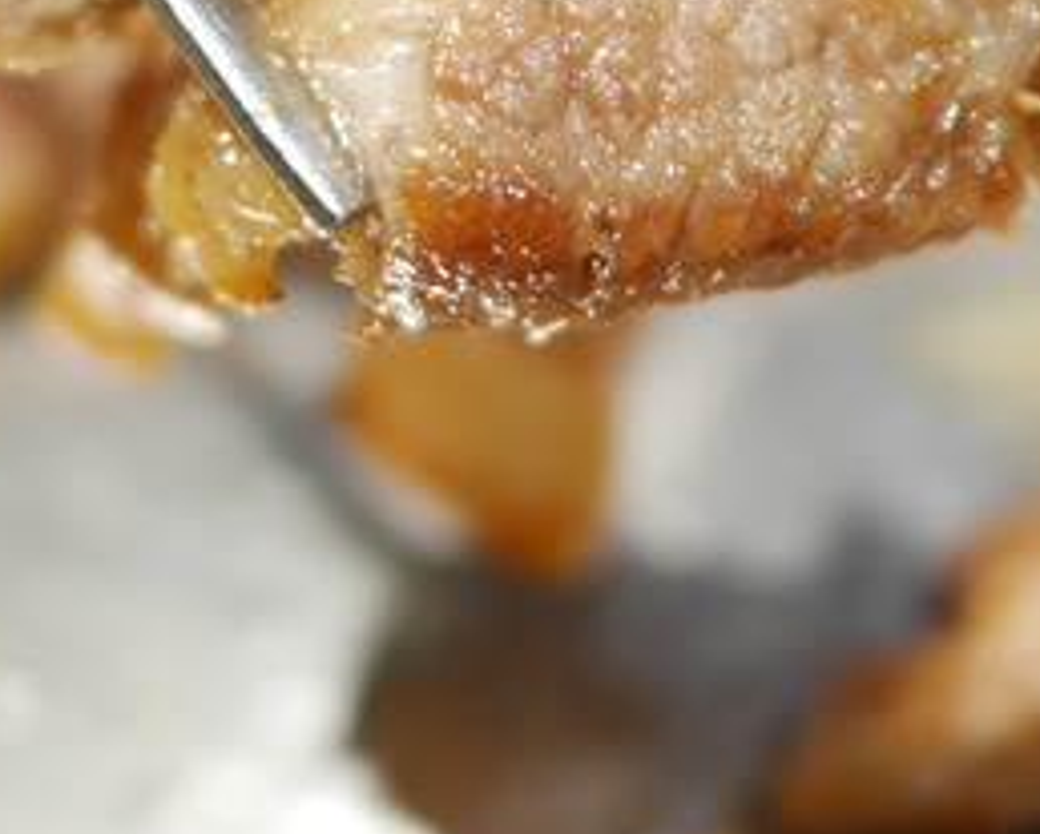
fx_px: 3143
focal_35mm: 102
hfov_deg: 18.8
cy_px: -22
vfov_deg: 14.8
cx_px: 468
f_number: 1.7
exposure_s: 1/100
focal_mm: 15
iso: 200
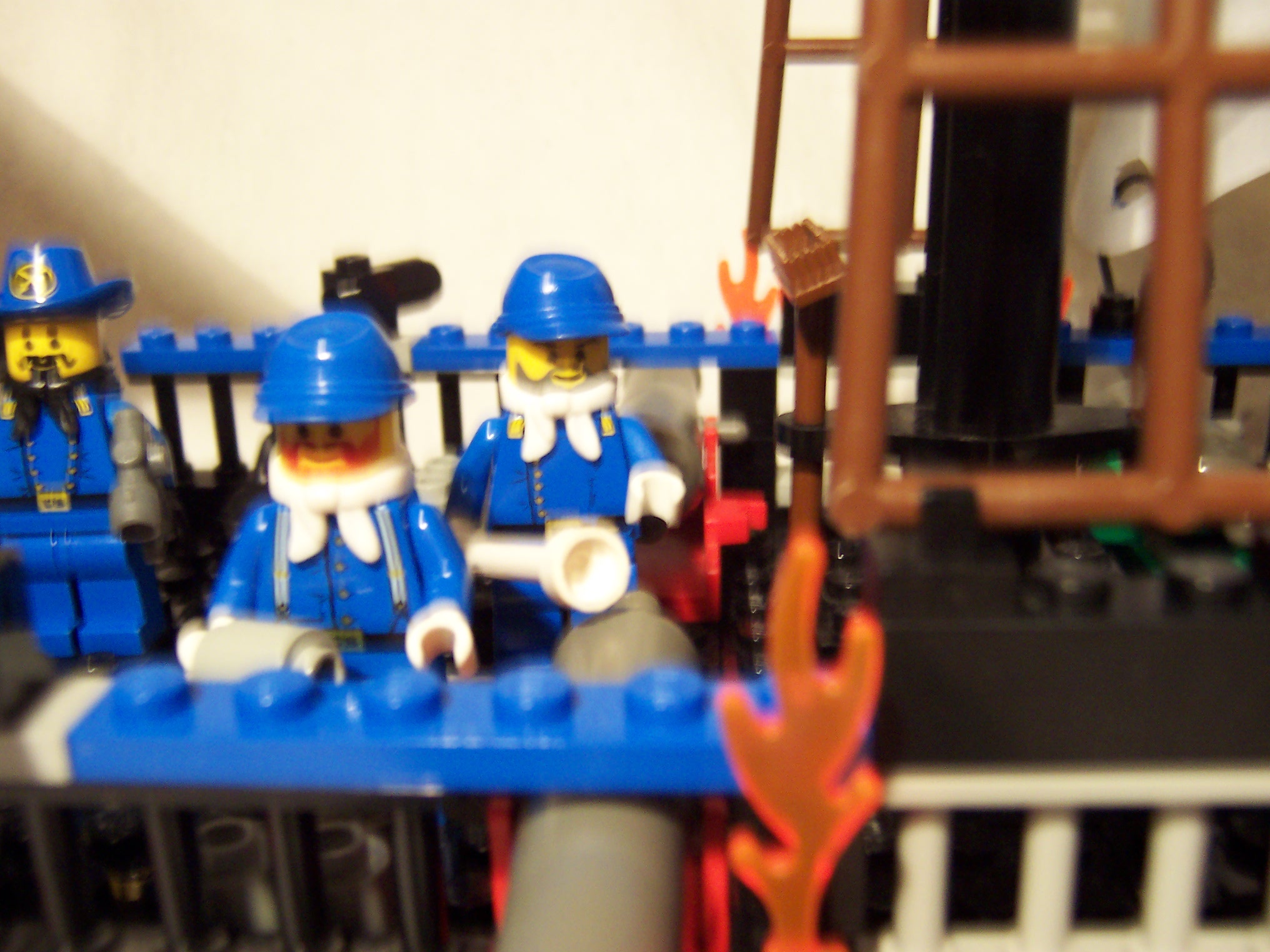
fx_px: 1321
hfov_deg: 51.4
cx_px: 635
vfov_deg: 39.7
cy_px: 476
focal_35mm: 36
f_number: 2.8
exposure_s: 1/15
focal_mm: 5.6
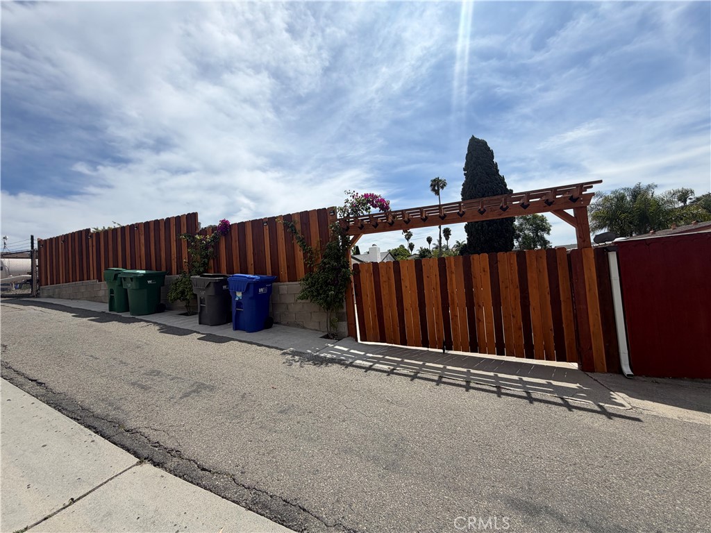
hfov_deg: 102.1
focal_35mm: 14
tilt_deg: +1.9
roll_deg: +3.9
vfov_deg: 85.7
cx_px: 356
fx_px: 288
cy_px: 266
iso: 20
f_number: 2.2
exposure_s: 1/1572
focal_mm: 2.22
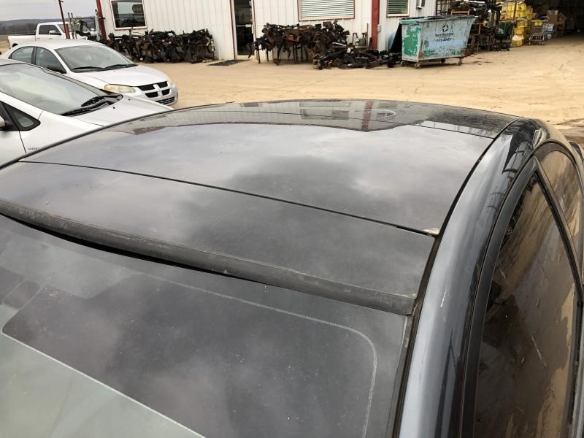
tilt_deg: -21.6
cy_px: 219
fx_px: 472
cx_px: 292
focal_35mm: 28
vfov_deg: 49.7
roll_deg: +1.8
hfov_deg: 63.4
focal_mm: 3.99
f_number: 1.8
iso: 40
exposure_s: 1/120
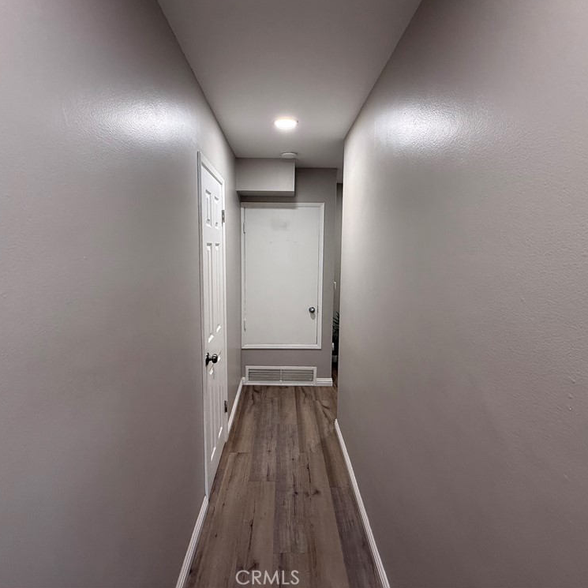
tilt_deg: -6.1
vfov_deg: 83.9
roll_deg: -0.6
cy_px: 286
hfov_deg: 84.0
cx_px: 292
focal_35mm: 17
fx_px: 327
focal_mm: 2.22
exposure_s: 1/120
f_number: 2.2
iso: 250
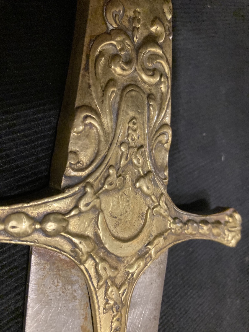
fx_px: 269
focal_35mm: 28
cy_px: 166
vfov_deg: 63.4
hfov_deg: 49.7
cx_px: 124
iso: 320
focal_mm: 3.99
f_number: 1.8
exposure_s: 1/25
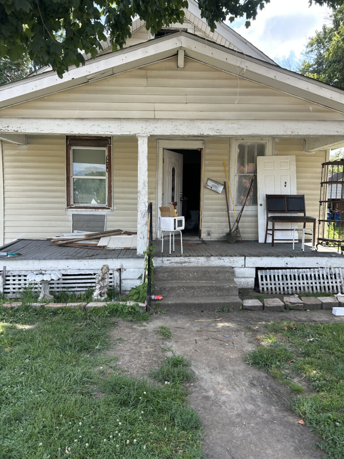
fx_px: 345
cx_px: 172
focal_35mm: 26
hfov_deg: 53.1
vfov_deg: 67.3
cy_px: 230
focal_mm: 5.7
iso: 50
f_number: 1.5
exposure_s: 1/650
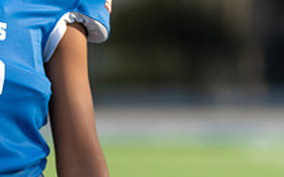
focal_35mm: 462
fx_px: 3574
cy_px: 14
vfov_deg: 2.8
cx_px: -3
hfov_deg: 4.5
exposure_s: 1/500
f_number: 2.8
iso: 100
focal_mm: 138
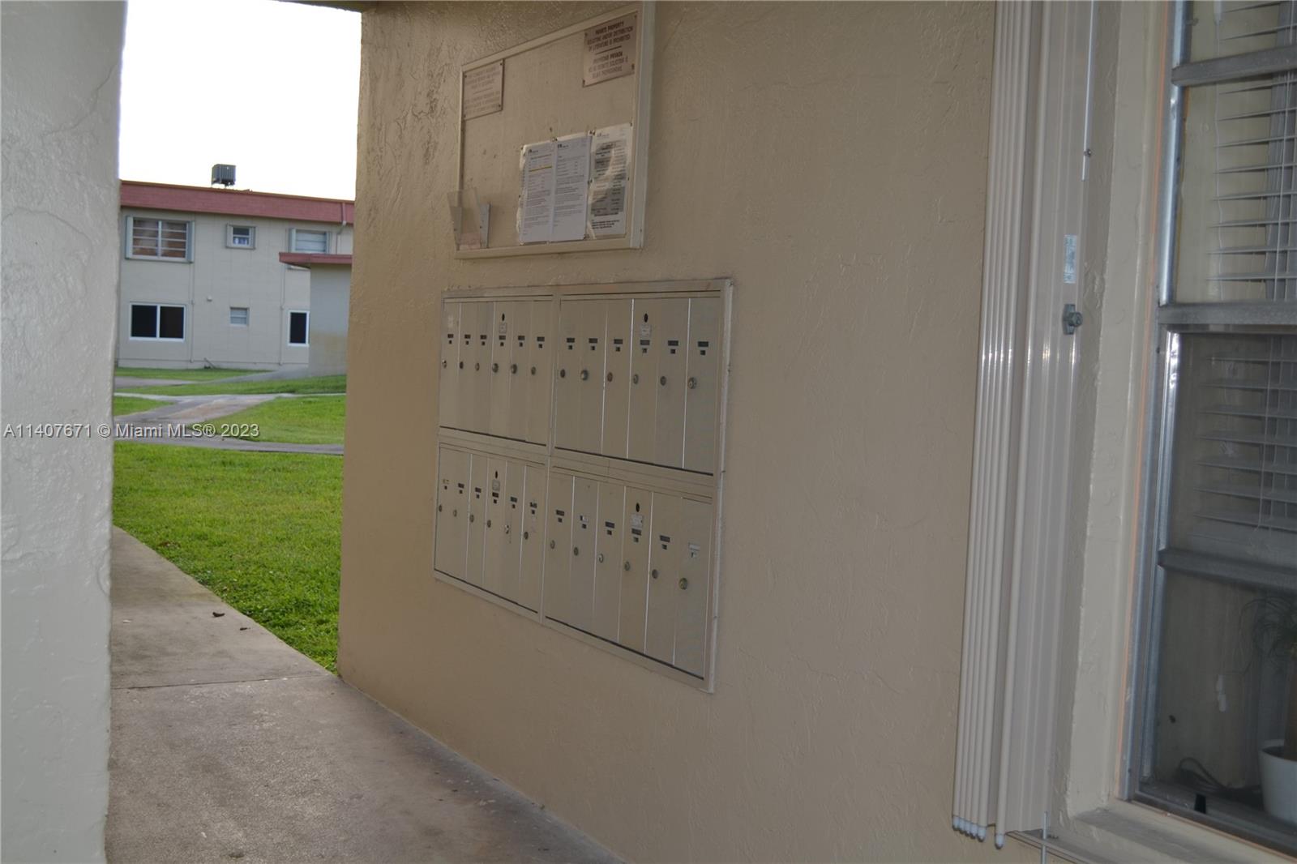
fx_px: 1405
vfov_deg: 34.2
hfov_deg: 49.6
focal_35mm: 39
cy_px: 432
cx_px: 648
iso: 100
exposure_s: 1/125
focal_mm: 26
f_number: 4.2
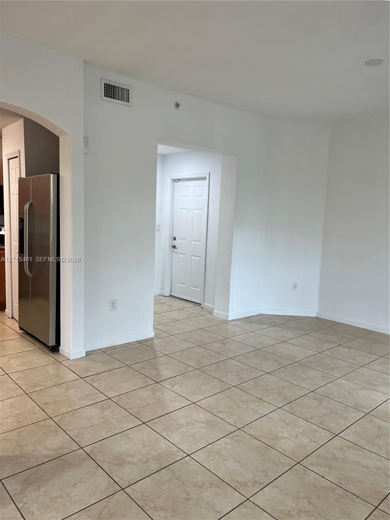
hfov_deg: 53.1
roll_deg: -2.5
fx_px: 391
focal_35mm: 26
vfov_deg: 67.3
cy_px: 260
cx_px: 195
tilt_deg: -5.8
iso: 80
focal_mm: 5.7
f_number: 1.5
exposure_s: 1/120
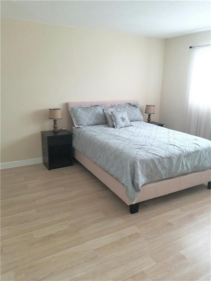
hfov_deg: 53.1
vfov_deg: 67.3
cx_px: 106
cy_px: 140
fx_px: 211
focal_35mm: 26
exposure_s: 1/60
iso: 64
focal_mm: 4.25
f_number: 1.7
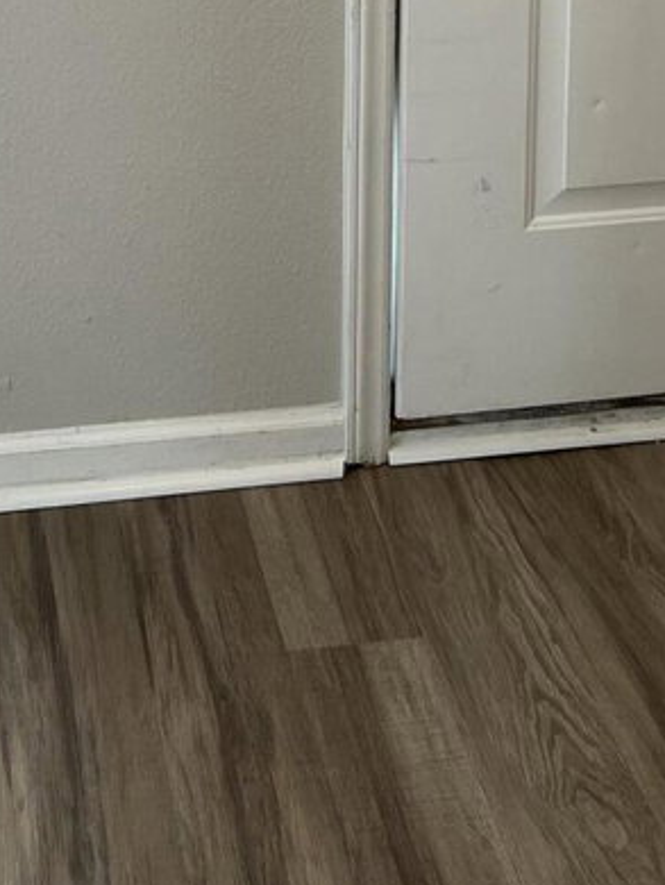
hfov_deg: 18.4
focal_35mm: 80
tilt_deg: -13.0
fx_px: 2047
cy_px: -245
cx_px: 275
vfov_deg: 22.1
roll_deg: +0.1
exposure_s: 1/120
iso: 125
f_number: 1.5
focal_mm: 5.7
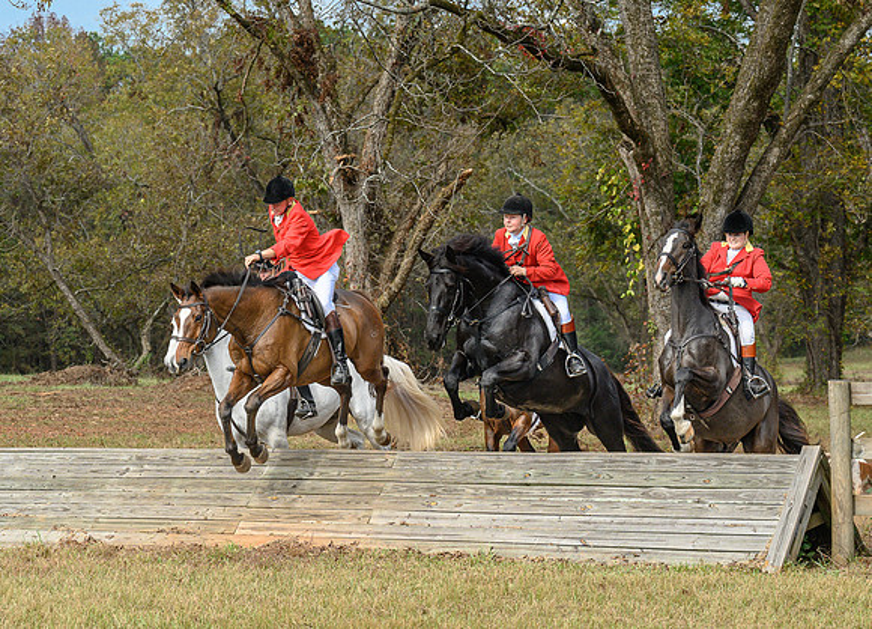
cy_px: 349
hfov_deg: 14.1
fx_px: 3505
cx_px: 260
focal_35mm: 141
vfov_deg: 10.2
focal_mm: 95
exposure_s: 1/500
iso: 400
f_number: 6.3
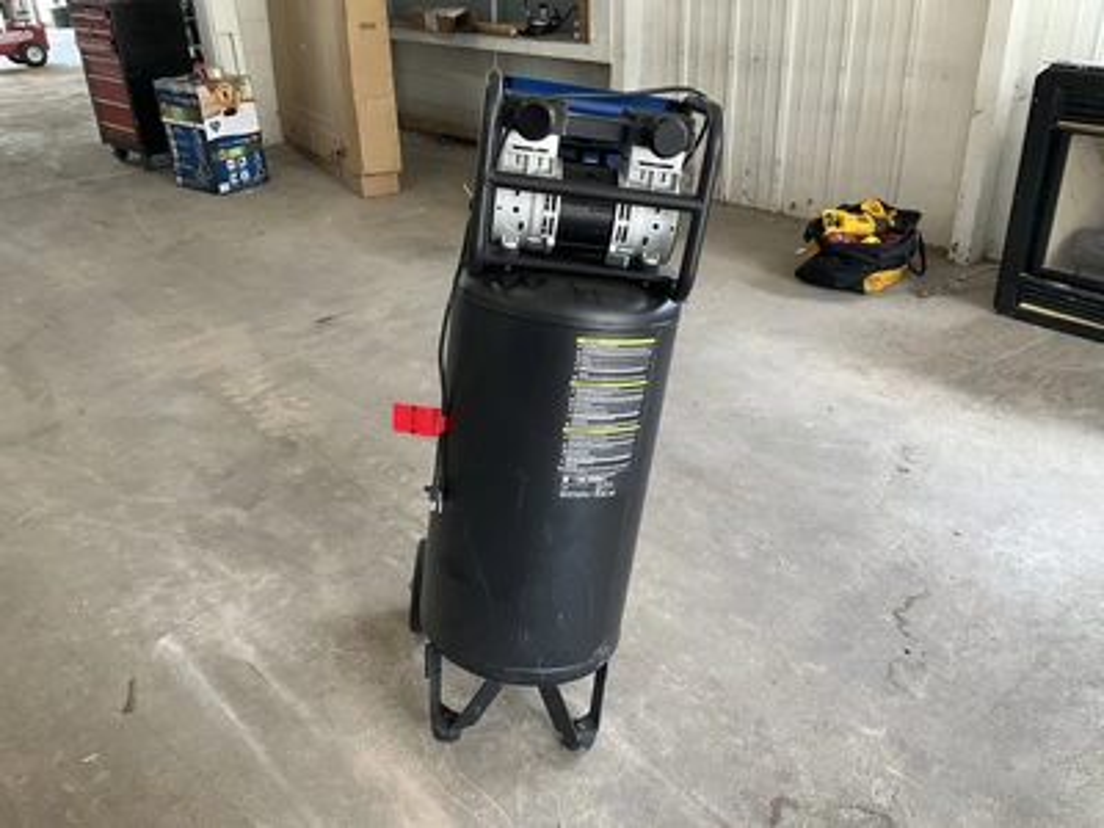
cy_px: 414
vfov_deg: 48.2
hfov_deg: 61.7
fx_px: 925
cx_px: 552
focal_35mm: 29
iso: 64
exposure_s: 1/60
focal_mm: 3
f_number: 1.8
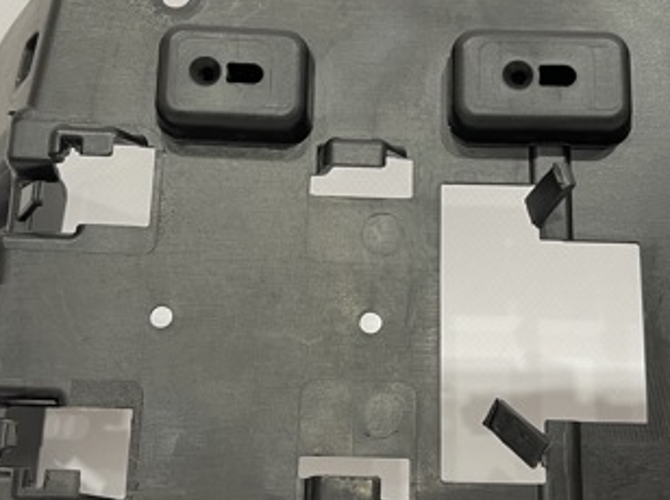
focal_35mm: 52
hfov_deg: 36.8
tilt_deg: -19.8
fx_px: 1005
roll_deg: +0.0
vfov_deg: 28.0
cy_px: 240
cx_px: 370
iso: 125
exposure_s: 1/50
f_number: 1.6
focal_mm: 5.1
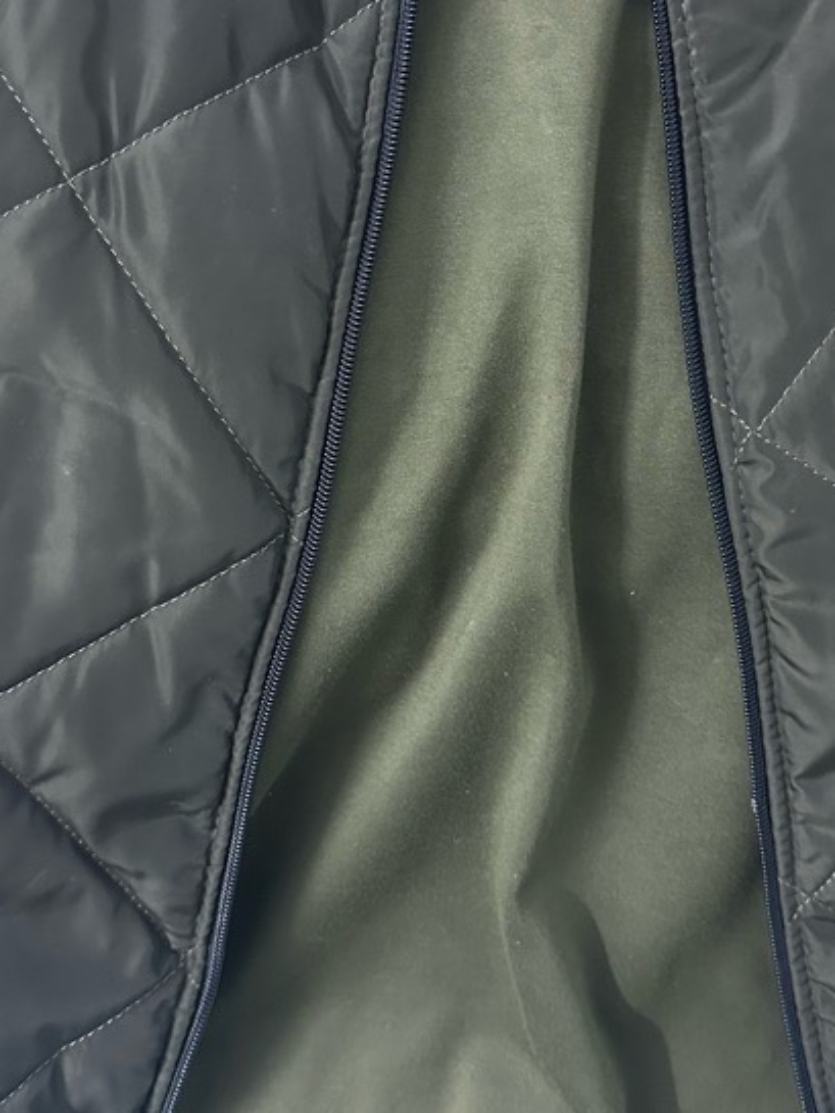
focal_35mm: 44
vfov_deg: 42.7
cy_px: 441
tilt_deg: -75.8
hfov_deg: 32.9
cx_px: 465
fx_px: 1415
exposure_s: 1/33
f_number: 1.78
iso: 1000
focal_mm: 6.86
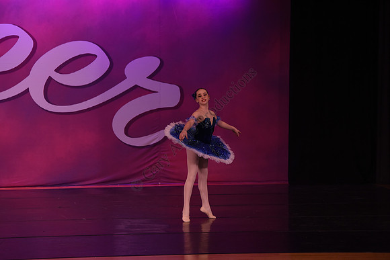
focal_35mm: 140
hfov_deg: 14.7
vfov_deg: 9.8
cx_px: 195
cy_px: 130
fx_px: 1517
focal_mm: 140
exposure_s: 1/320
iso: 2000
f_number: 5
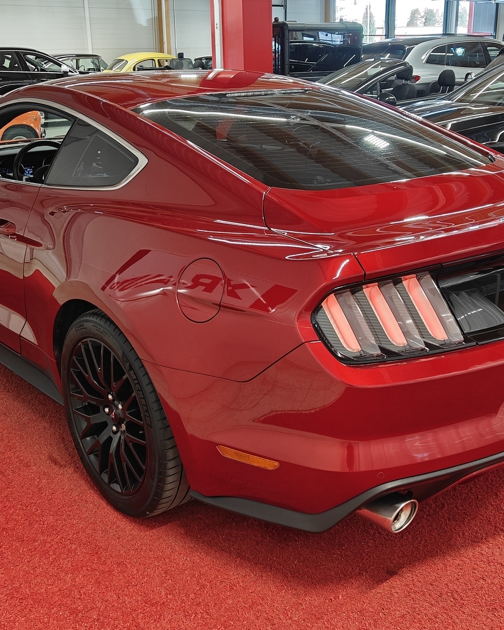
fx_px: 765
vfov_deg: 44.8
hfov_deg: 36.5
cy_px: 317
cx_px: 269
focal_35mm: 41
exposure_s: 1/50
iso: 100
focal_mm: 5.59
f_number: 1.8
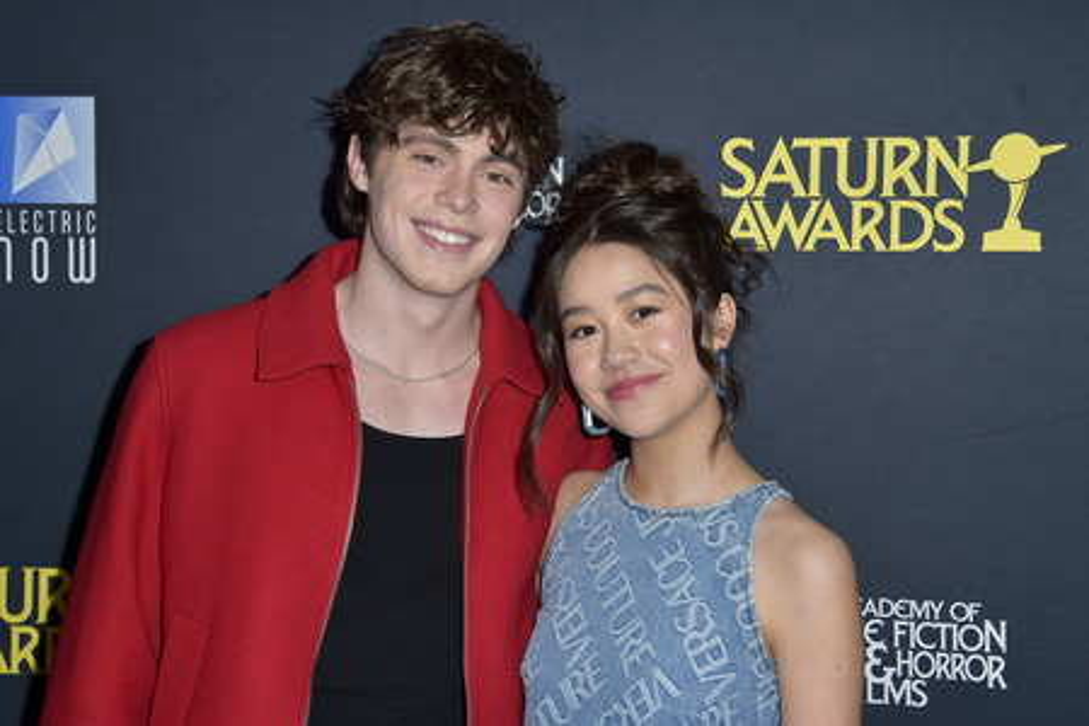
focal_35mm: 62
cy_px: 363
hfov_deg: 32.4
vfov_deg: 21.9
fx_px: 1875
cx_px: 544
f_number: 6.3
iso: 250
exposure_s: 1/250
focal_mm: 62
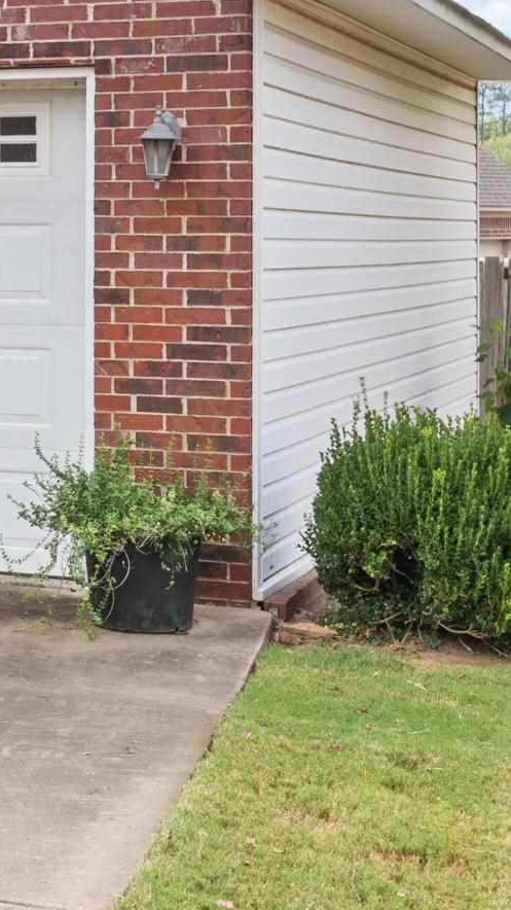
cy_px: 233
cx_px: -568
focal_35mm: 96
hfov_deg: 11.2
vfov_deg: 22.0
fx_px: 2313
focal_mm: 18
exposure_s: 1/25
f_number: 9
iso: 200
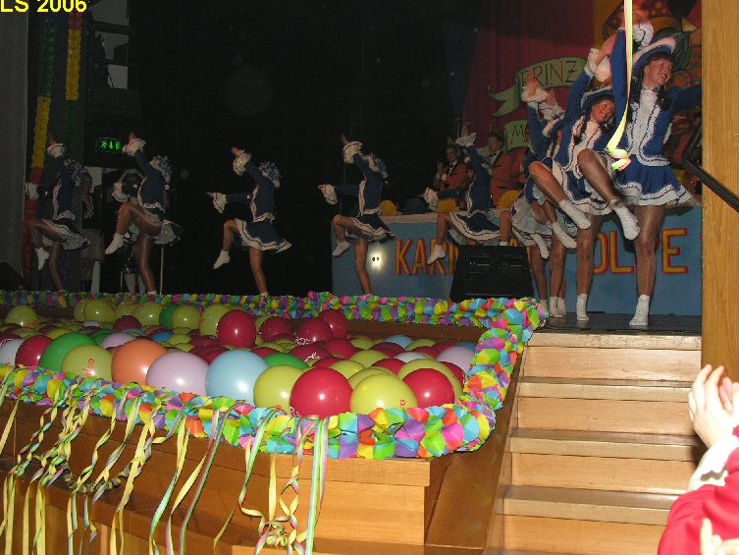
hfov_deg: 38.2
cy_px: 271
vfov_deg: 29.1
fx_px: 1068
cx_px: 357
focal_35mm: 50
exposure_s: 1/60.1
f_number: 4.2
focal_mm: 11.8
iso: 100
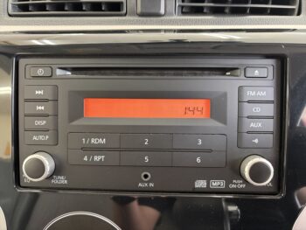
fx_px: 230
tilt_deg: -29.6
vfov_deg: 53.1
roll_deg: +0.4
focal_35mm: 26
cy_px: 115
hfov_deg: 67.3
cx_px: 153
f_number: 1.6
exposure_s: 1/47
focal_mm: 5.96
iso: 500
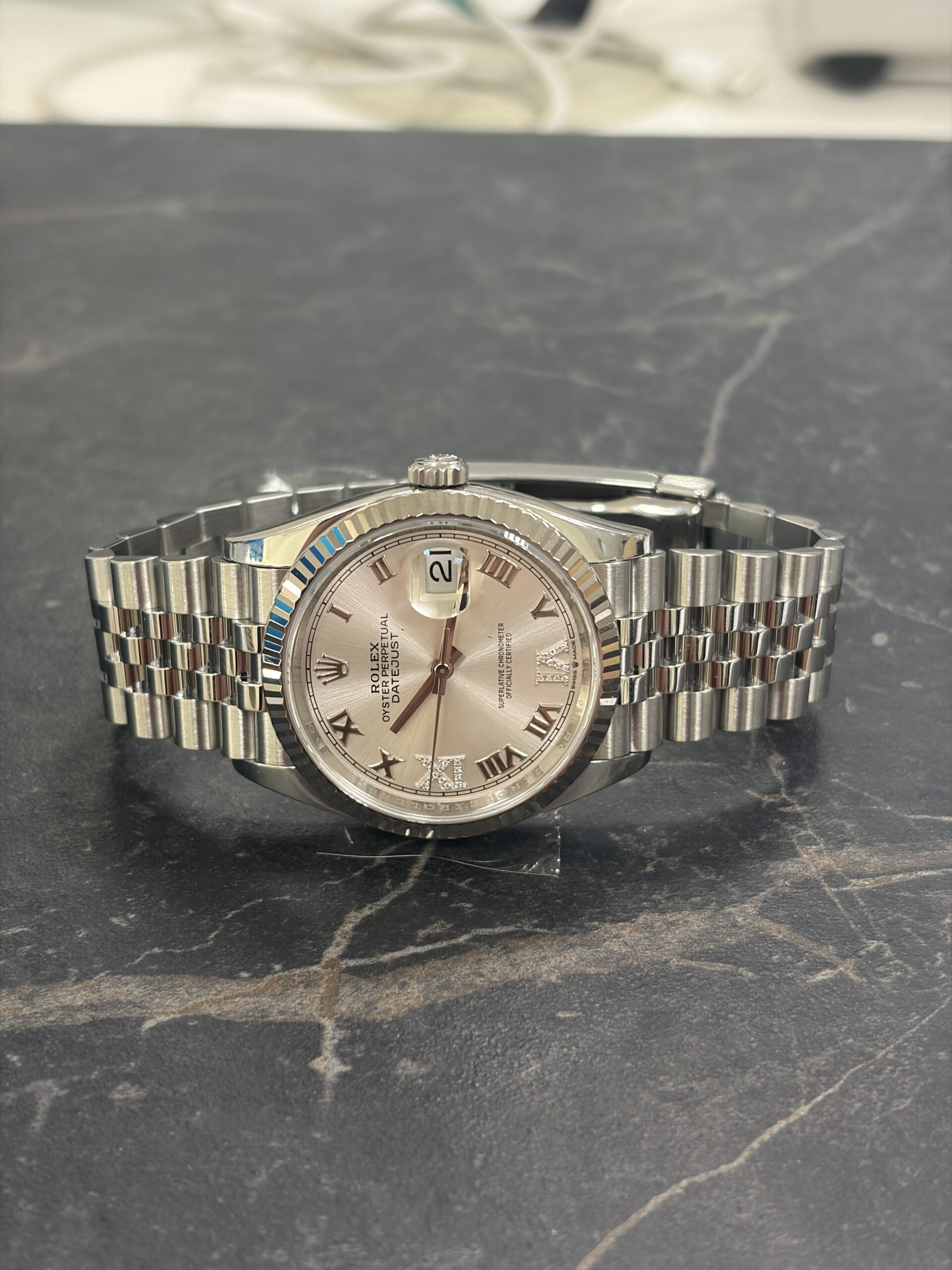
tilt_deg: -32.2
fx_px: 1907
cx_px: 476
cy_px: 635
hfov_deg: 28.0
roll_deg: -2.3
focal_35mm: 52
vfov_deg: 36.8
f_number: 1.6
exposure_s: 1/50
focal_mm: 5.96
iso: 125
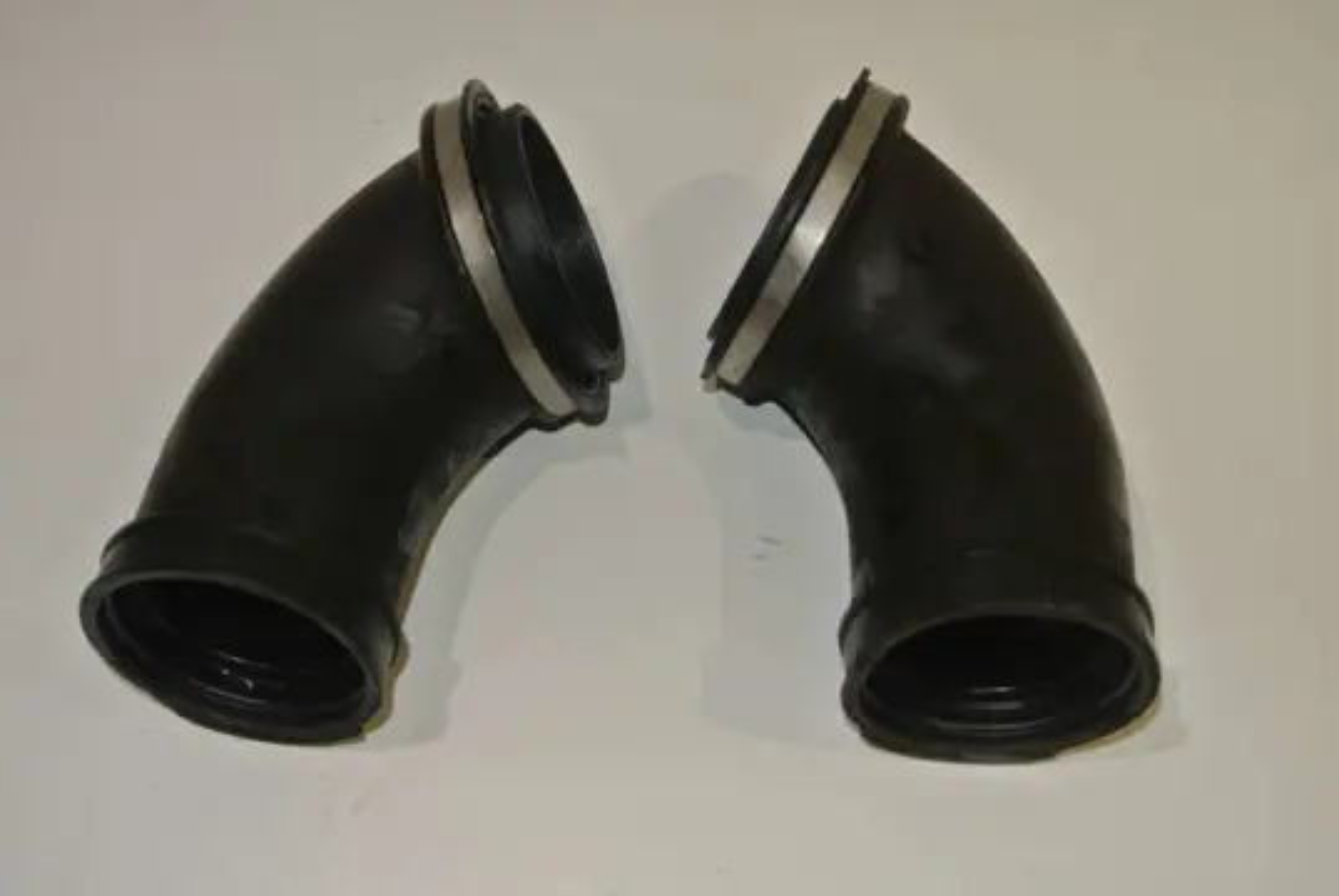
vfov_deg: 28.7
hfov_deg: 41.9
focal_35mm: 47
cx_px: 670
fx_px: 1750
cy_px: 448
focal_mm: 17.5
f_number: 4.5
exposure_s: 1/60
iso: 200
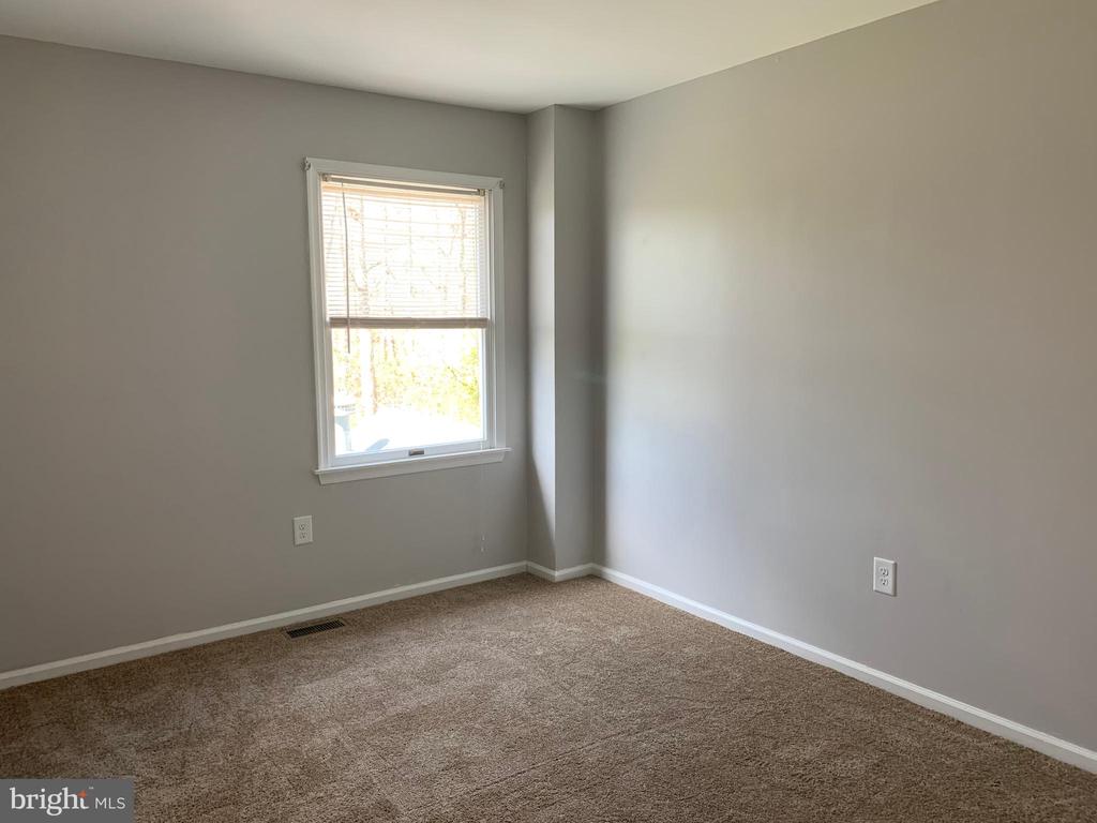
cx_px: 548
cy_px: 412
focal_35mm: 26
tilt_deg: -5.1
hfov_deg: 67.3
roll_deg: +0.7
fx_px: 824
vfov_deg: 53.1
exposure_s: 1/114
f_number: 1.8
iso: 100
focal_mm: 4.25
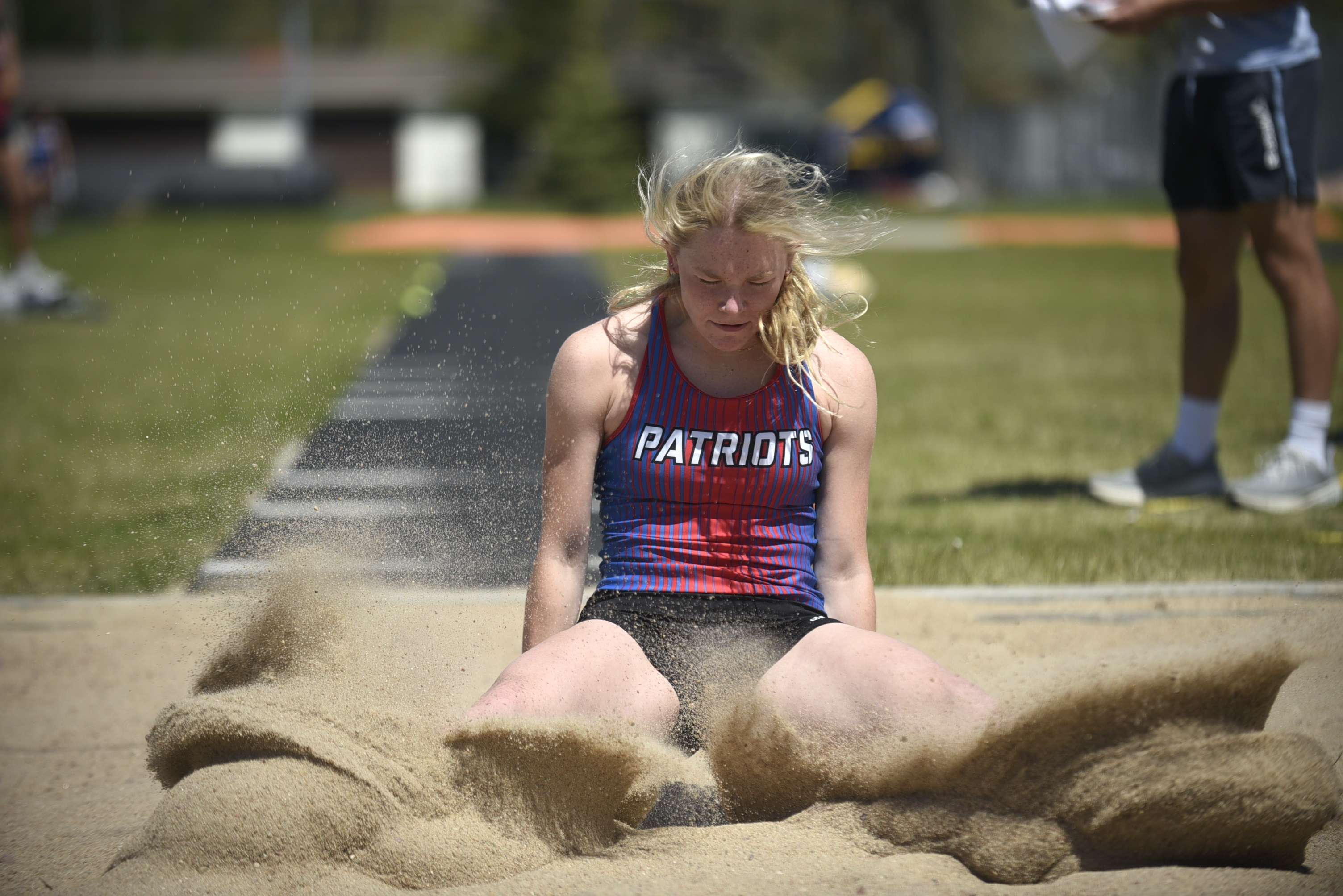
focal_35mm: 150
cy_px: 448
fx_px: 5598
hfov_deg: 13.7
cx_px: 672
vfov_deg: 9.2
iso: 140
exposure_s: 1/3200
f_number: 2.8
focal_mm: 150
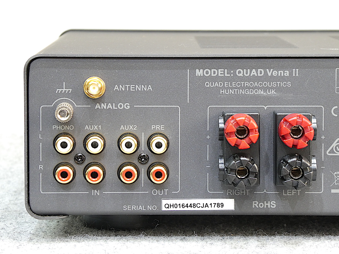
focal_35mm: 151
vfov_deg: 9.8
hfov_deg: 13.1
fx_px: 1479
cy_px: 127
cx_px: 170
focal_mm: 27.1
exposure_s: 1/3.2
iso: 200
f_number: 5.4
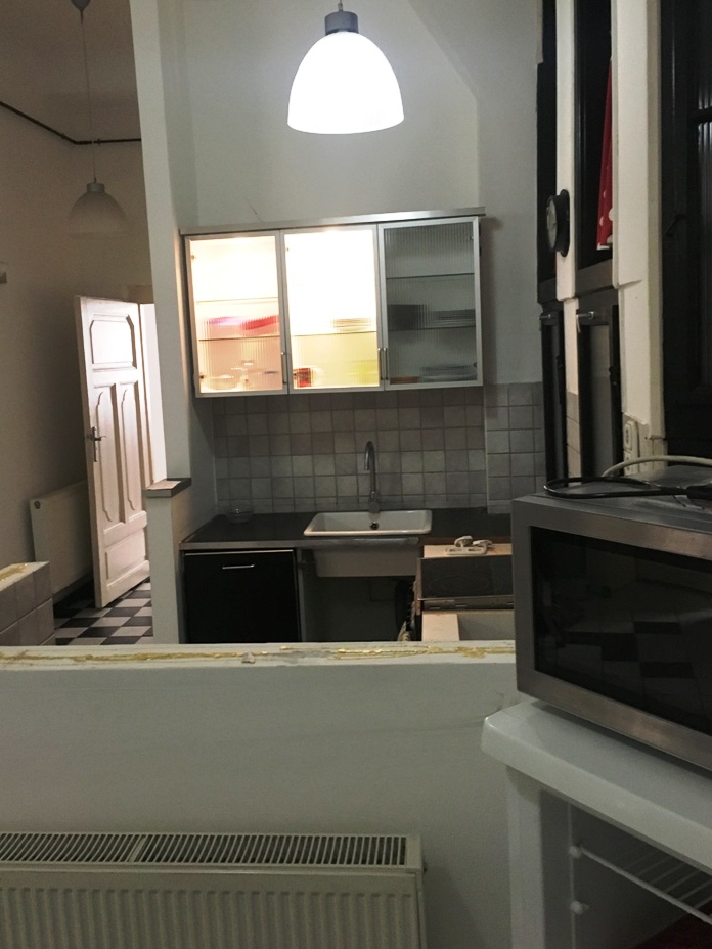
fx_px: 878
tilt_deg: -4.9
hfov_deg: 44.1
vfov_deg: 56.8
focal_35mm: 32
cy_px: 438
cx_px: 332
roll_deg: +3.9
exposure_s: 1/17
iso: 200
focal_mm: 4.15
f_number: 2.2
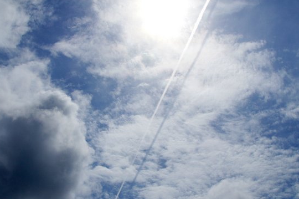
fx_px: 373
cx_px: 146
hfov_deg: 43.6
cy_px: 103
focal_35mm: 45
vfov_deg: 29.8
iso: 200
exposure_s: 1/1000
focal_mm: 18
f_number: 13
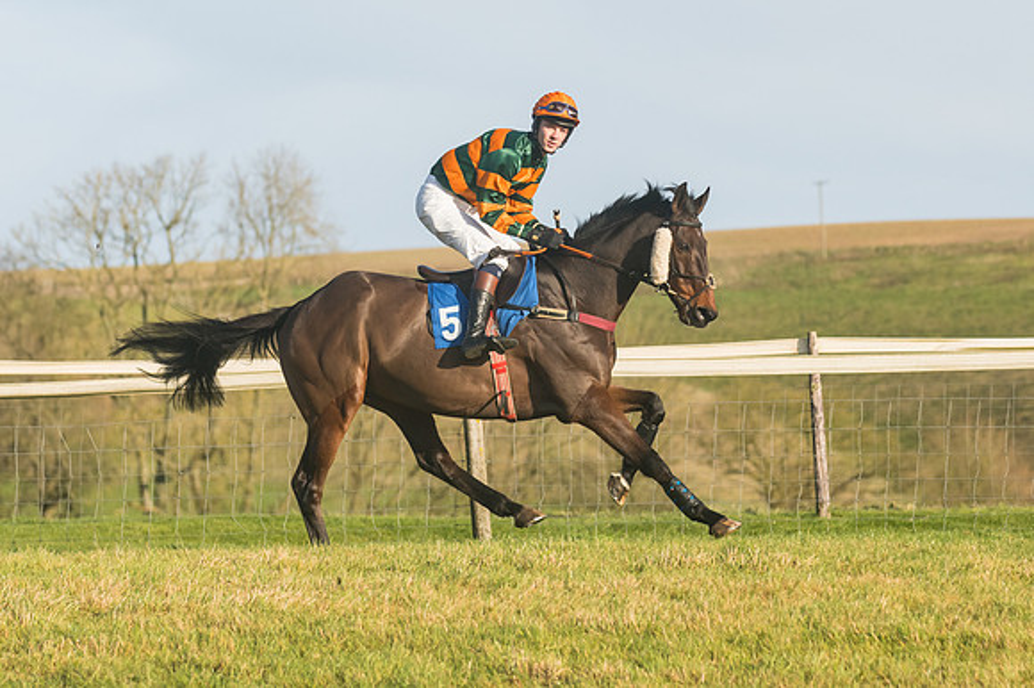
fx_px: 6660
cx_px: 517
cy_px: 344
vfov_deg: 5.9
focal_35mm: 232
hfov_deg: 8.9
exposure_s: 1/5000
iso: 400
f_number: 5
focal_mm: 155
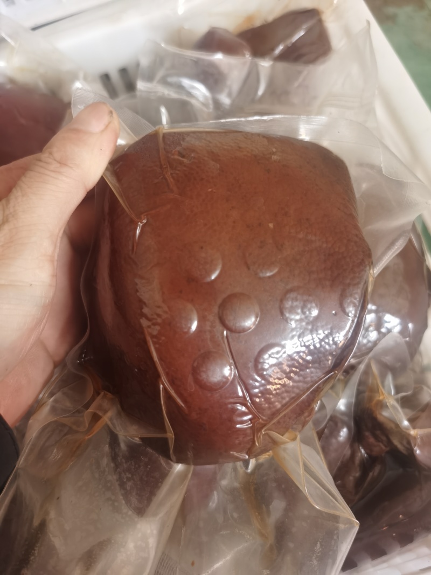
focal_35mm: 27
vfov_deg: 65.3
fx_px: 448
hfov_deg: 51.3
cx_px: 216
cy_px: 288
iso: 320
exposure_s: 1/33.3
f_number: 1.6
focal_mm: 5.56
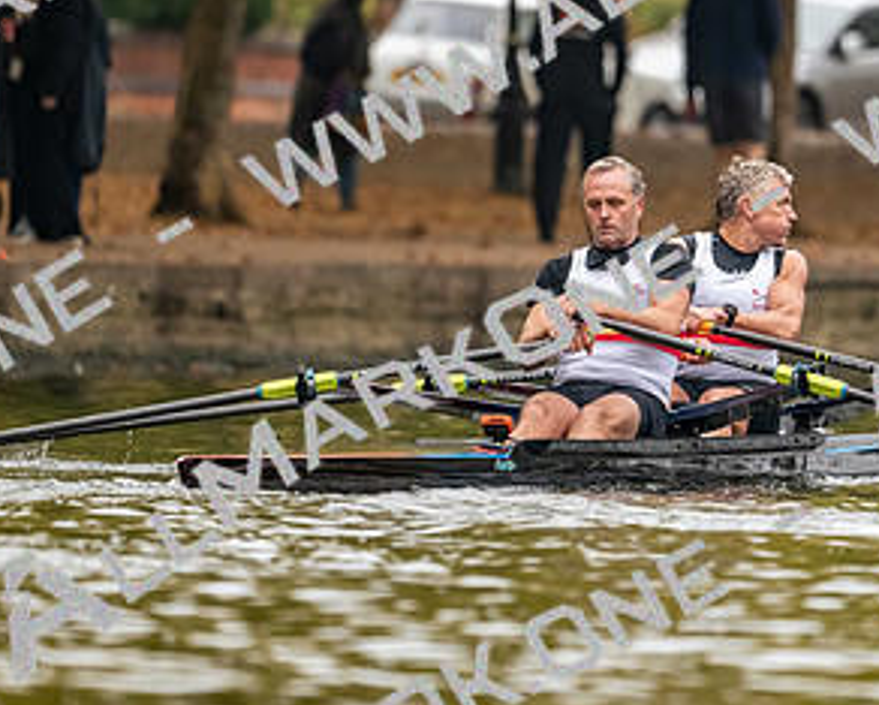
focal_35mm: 745
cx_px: 614
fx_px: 19394
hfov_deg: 2.6
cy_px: 215
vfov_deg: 2.1
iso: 2500
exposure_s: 1/2500
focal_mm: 400
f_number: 4.5
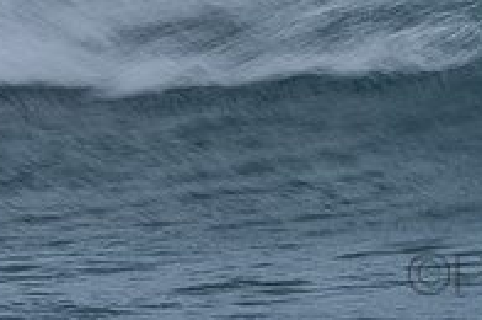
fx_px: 28525
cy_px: -134
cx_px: 598
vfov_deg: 0.6
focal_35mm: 2134
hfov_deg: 1.0
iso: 100
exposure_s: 1/15
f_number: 25
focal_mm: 480
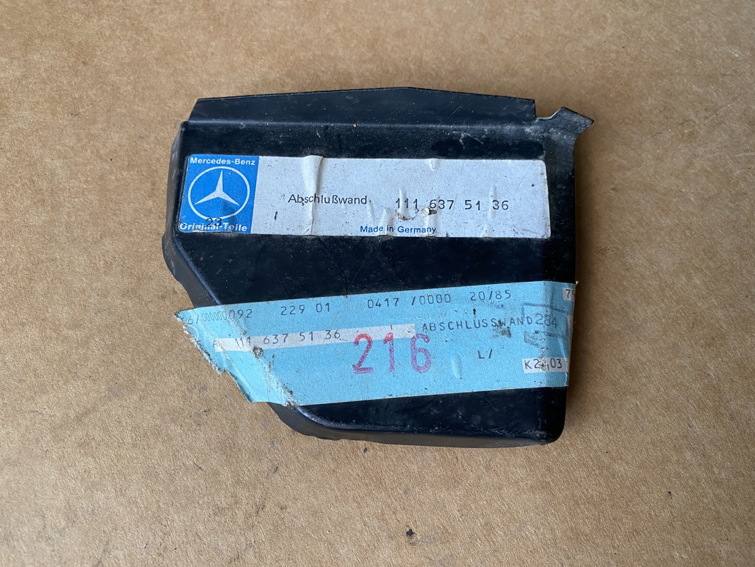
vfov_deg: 53.1
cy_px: 284
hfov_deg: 67.3
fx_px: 567
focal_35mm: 26
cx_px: 378
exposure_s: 1/60
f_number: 1.8
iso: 125
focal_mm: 4.25
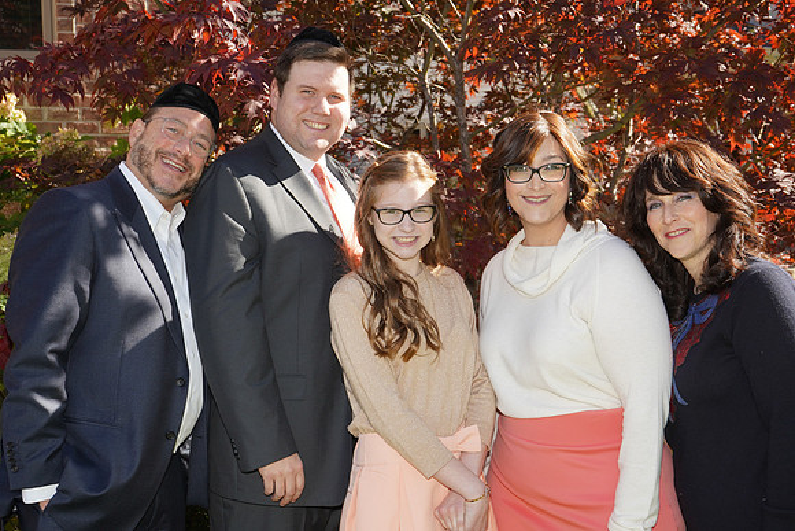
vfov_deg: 29.3
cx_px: 398
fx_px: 1016
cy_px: 266
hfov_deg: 42.7
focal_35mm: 46
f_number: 7.1
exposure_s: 1/250
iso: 250
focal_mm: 46
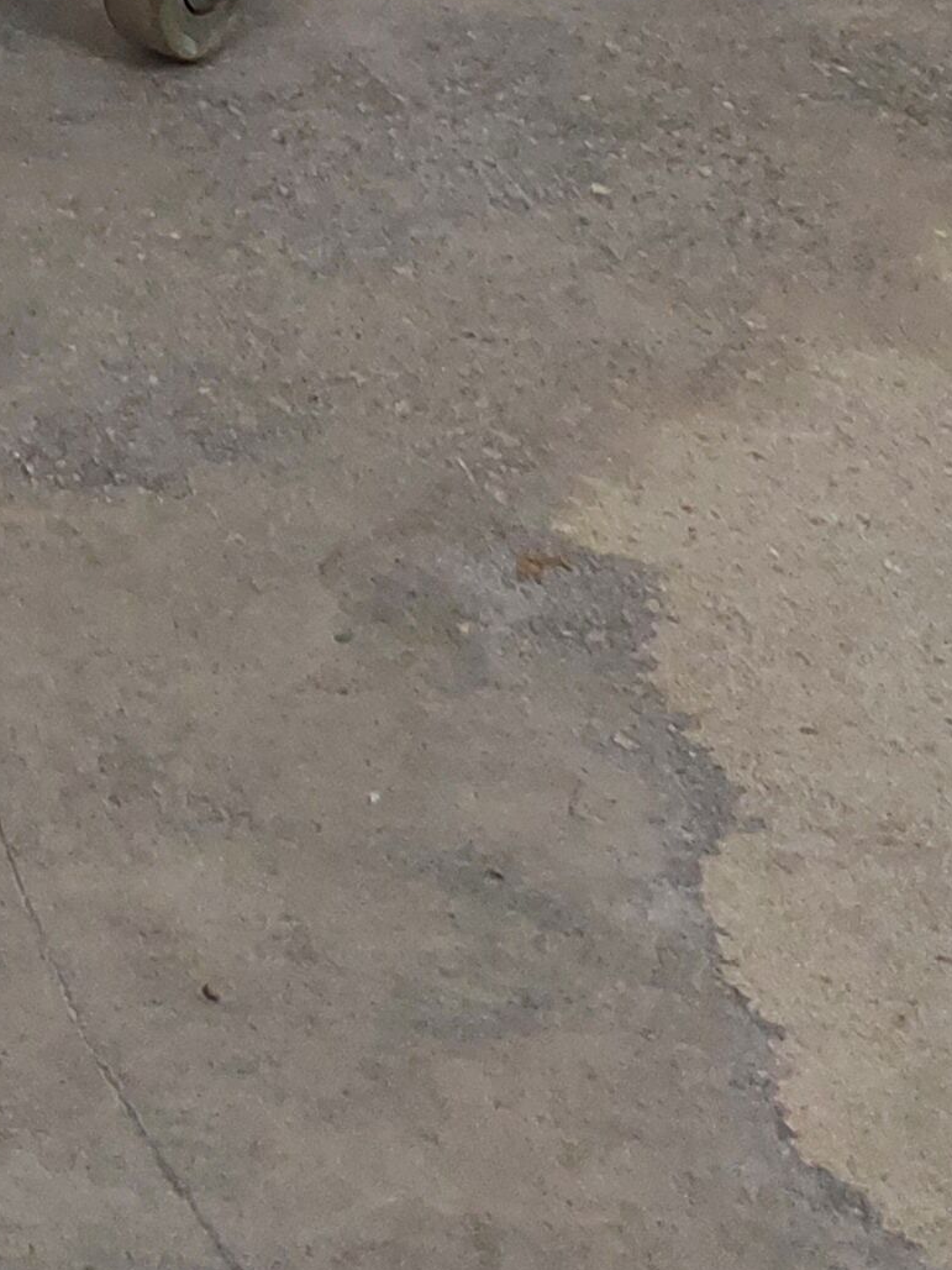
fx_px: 3960
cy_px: -1373
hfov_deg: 12.2
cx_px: -933
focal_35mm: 108
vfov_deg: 14.6
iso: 125
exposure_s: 1/50
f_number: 1.8
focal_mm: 5.23
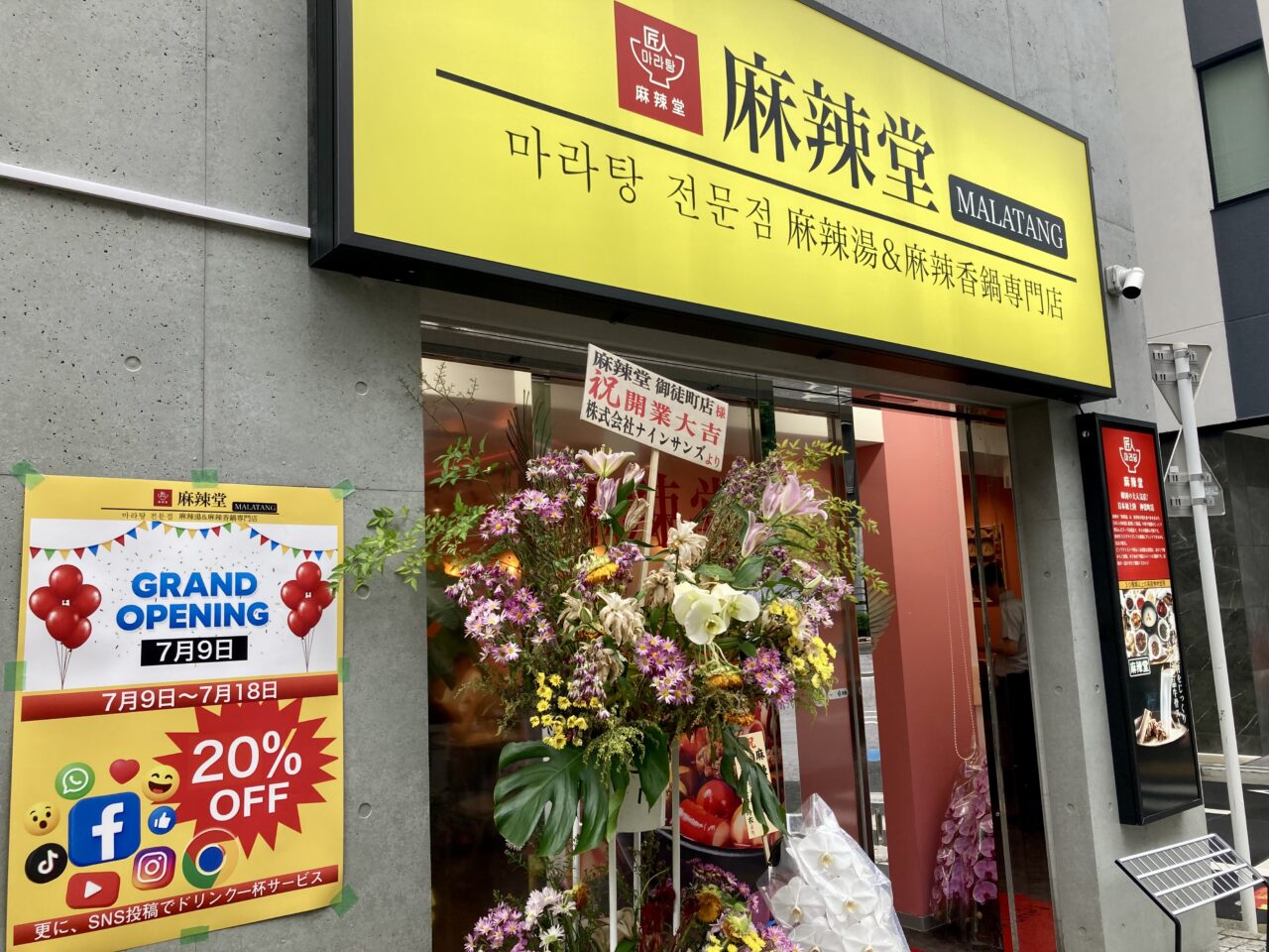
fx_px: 1026
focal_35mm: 28
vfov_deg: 49.7
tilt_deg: +8.1
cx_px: 634
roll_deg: +2.0
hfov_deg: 63.4
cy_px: 476
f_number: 1.8
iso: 20
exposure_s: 1/142
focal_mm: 3.99
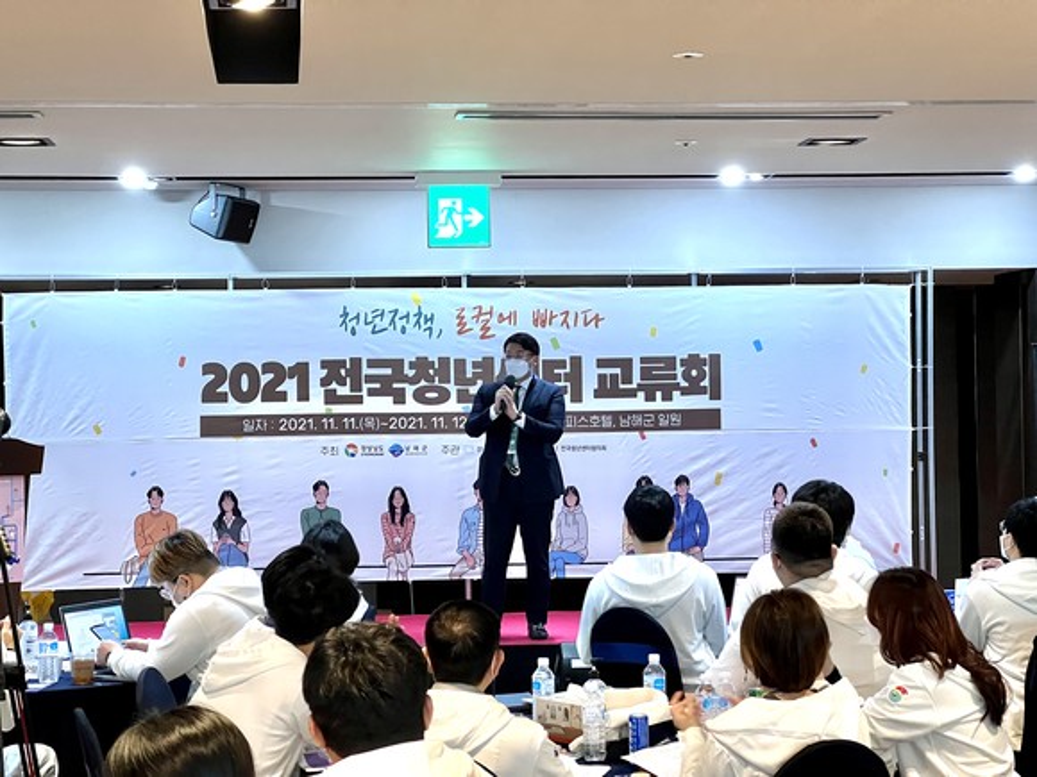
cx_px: 518
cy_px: 388
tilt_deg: +0.8
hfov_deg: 25.3
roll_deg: +1.4
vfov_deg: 19.1
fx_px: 2307
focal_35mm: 77
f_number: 2.8
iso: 400
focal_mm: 9
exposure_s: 1/60
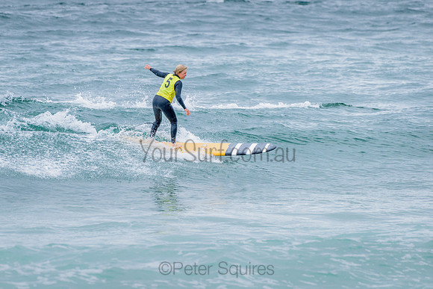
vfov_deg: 2.2
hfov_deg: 3.4
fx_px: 7375
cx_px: 168
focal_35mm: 613
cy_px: 131
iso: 1400
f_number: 5.6
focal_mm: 500
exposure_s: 1/2000
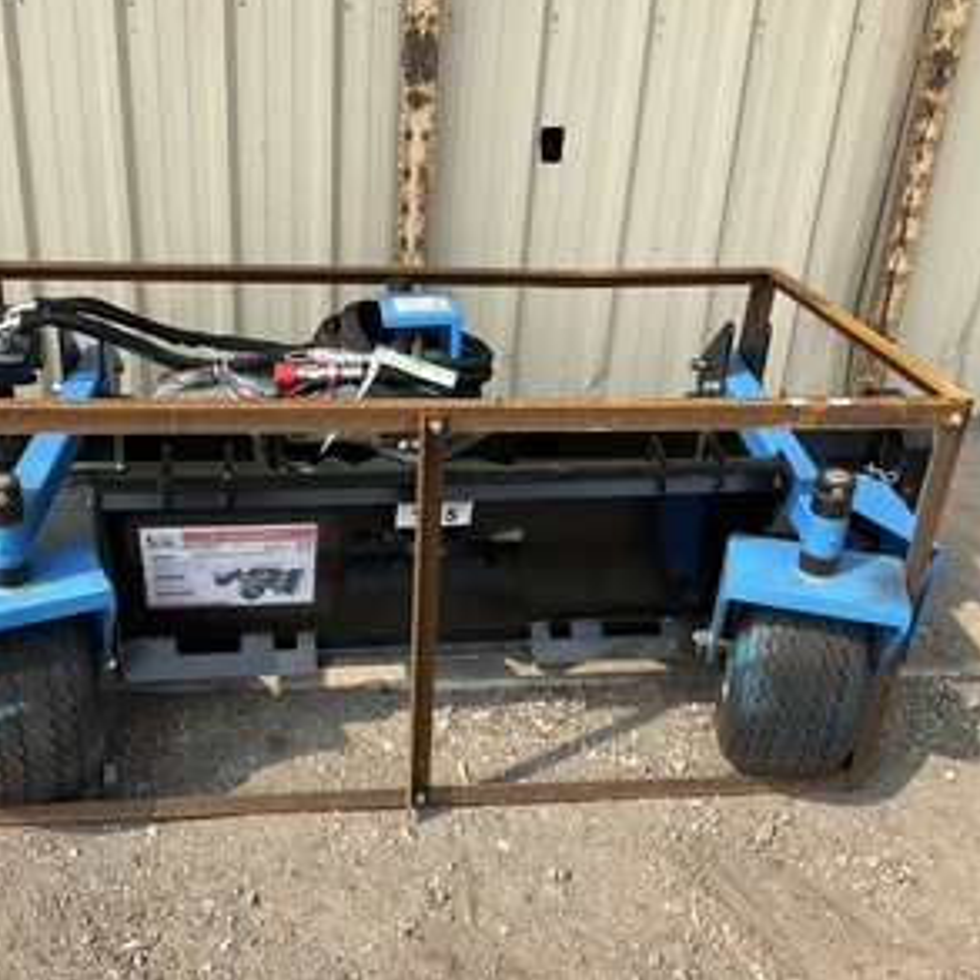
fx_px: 1121
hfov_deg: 46.8
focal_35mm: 35
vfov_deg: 47.2
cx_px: 371
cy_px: 482
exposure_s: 1/749
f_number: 1.8
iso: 25
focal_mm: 3
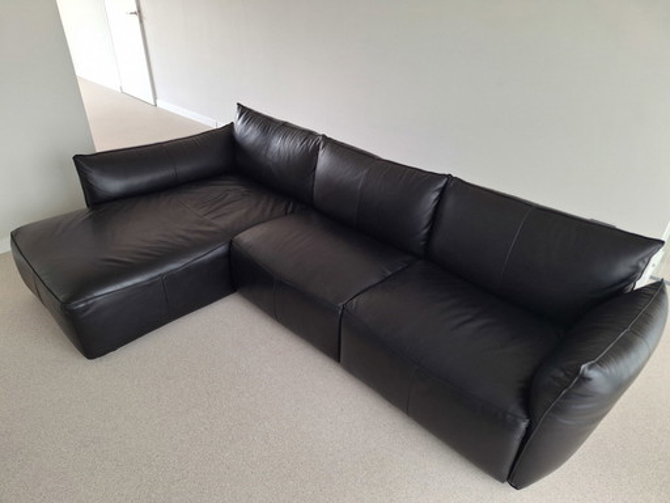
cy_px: 252
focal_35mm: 23
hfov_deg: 73.9
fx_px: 445
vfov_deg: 58.9
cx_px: 335
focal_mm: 5.54
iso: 125
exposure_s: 1/40
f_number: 1.8
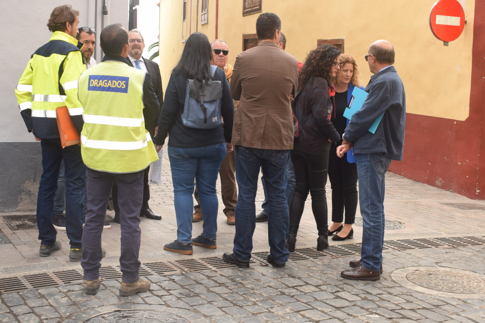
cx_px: 253
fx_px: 714
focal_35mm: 53
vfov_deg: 25.5
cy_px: 167
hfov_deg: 37.5
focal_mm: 26
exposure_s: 1/200
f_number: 5.6
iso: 200
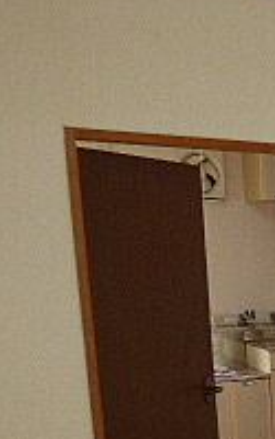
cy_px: 437
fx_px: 815
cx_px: 521
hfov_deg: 15.8
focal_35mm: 68
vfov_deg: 28.4
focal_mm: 3.58
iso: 320
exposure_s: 1/60
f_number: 2.8
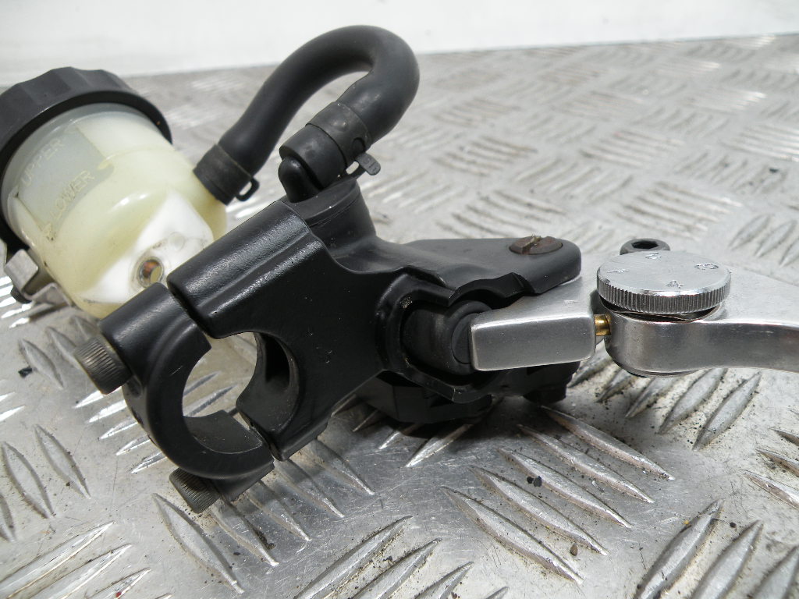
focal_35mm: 27
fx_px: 623
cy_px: 300
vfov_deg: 51.4
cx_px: 400
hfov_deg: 65.3
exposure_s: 1/59.6
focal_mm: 4.7
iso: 77
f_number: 2.8
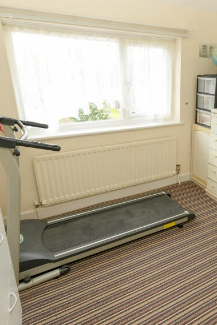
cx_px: 184
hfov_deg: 44.7
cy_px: 150
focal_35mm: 27
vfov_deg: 67.3
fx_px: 244
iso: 200
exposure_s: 1/60
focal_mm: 10
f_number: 4
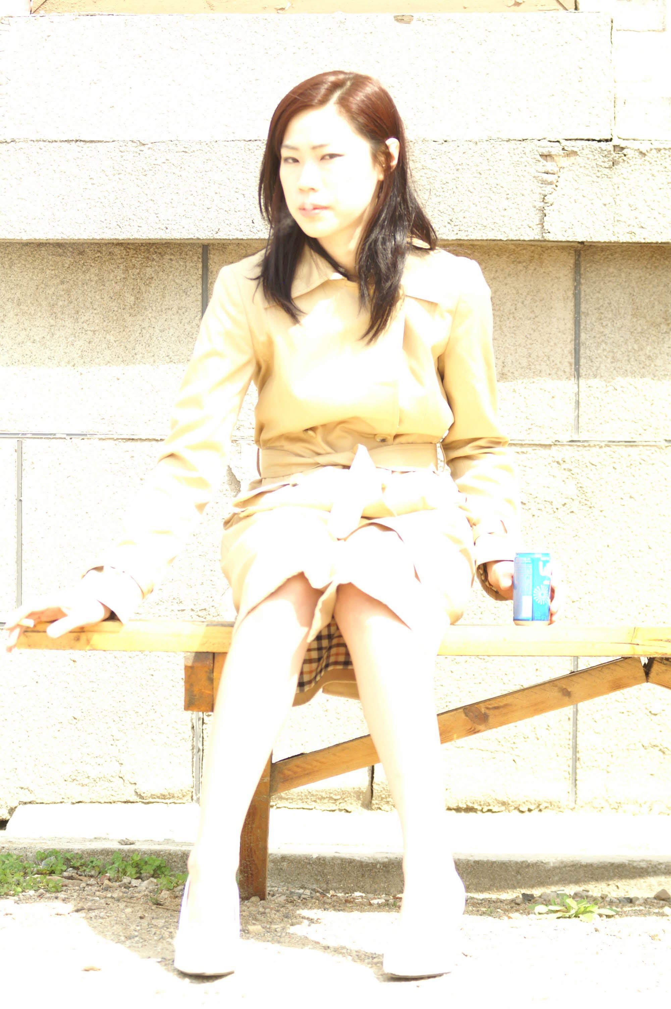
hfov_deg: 11.4
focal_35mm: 120
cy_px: 504
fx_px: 3361
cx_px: 336
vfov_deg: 17.1
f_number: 3.5
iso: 400
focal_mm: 80
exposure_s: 1/1000
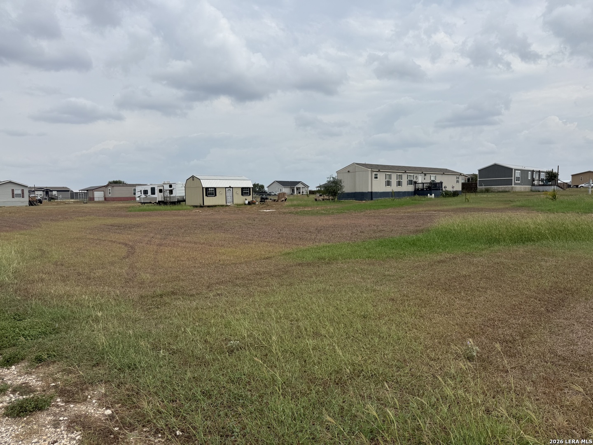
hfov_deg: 71.6
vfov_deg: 56.8
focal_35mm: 24
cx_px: 296
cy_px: 222
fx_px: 411
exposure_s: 1/6173
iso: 80
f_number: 1.78
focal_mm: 6.76
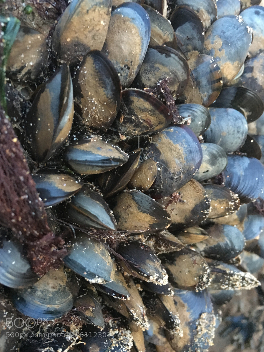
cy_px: 171
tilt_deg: -48.4
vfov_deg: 60.0
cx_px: 128
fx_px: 305
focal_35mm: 30
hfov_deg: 46.8
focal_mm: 4.15
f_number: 2.2
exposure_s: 1/17
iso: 500
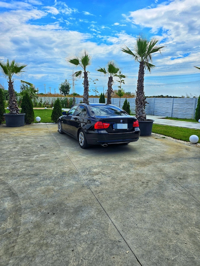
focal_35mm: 23
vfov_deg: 73.9
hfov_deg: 58.9
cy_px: 133
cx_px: 100
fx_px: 177
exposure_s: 1/1250
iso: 12
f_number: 1.7
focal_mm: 6.3
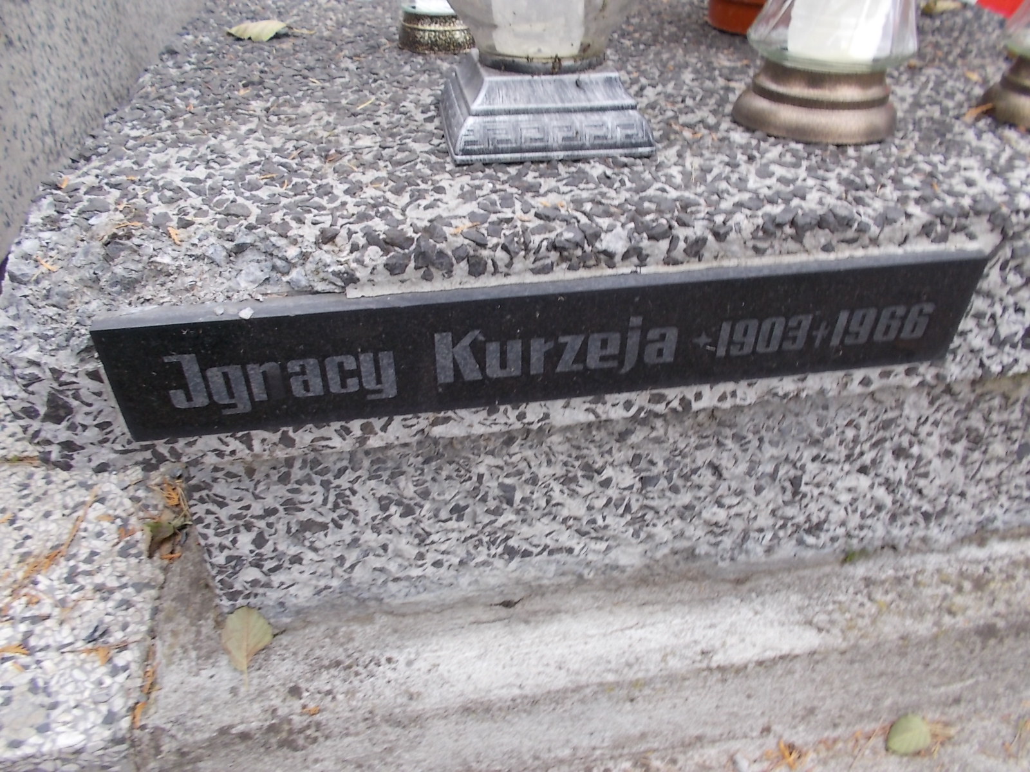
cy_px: 386
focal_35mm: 26
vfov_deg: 53.1
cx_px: 515
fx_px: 774
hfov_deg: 67.3
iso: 125
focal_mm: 4.6
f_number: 3.2
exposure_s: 1/25
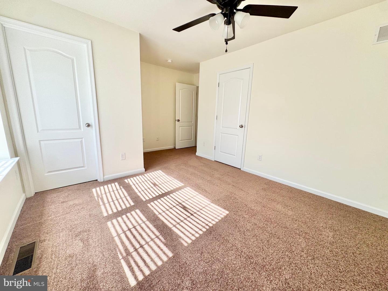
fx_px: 157
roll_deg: -0.6
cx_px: 194
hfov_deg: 102.1
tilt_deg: -7.7
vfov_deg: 85.7
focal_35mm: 14
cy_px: 146
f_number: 2.2
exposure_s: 1/165
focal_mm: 2.22
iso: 40
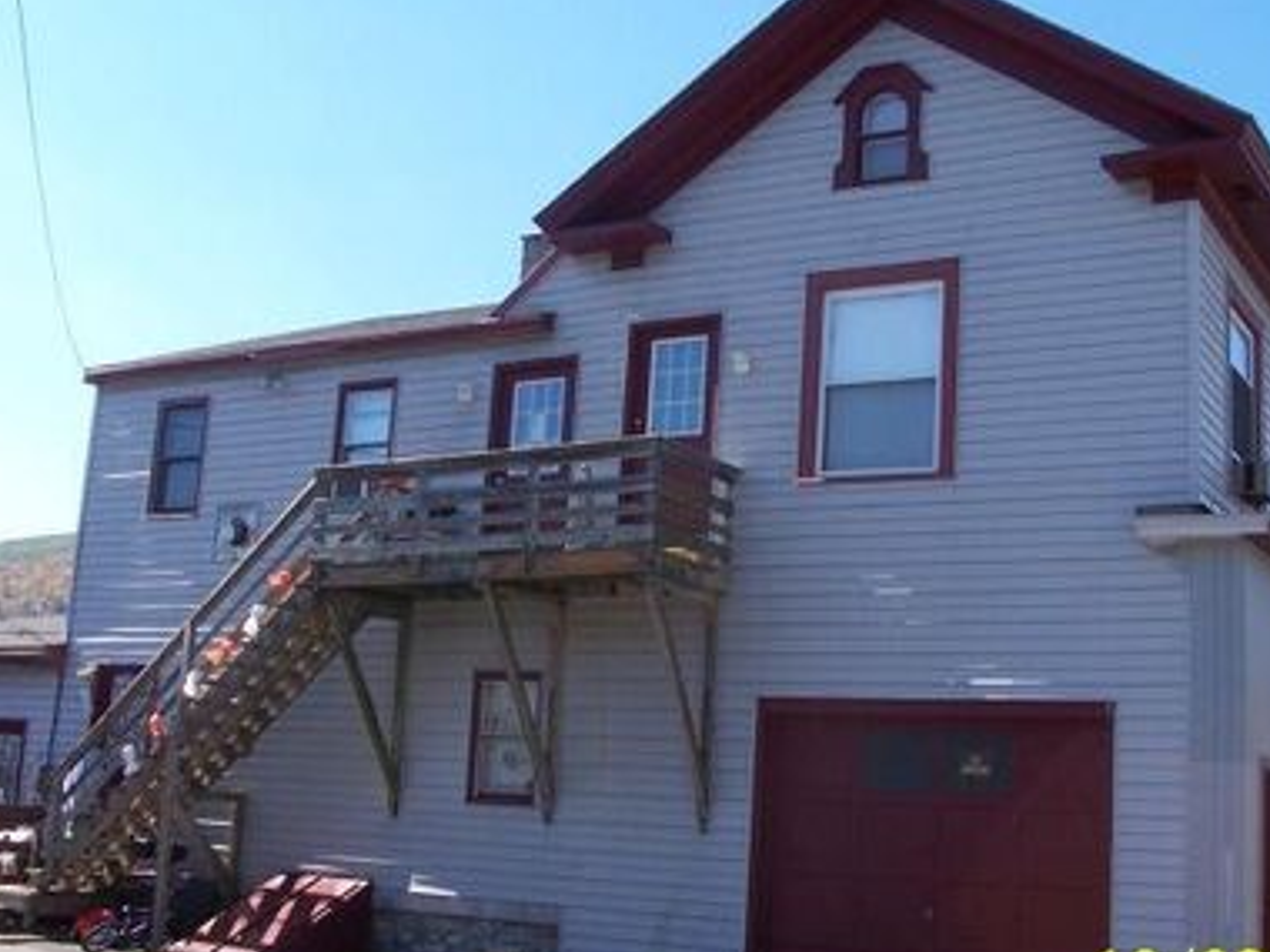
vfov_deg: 31.5
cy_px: 506
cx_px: 698
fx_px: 1688
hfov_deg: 41.2
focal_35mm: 46
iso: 80
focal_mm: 6
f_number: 4
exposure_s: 1/350
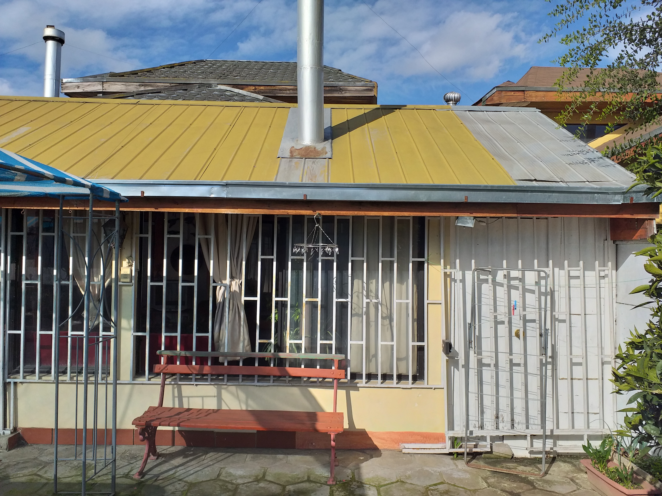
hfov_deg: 67.3
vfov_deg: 53.1
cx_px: 331
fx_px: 497
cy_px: 248
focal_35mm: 26
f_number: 1.9
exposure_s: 1/2801
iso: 40
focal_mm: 3.6
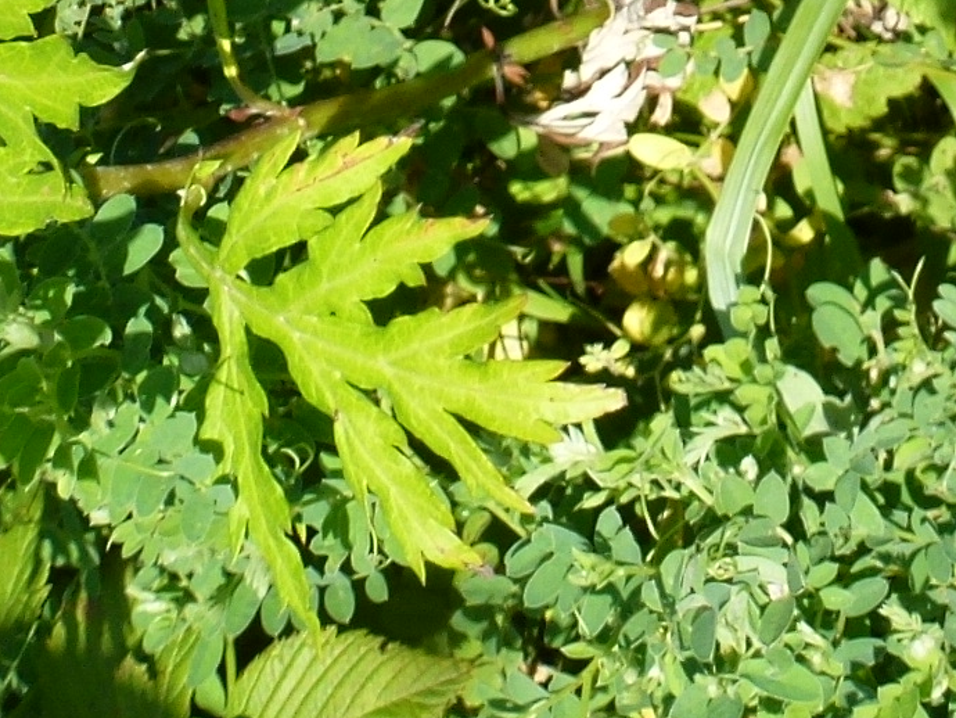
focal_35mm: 89
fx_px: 2459
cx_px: 1081
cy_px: -352
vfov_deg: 15.4
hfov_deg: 20.8
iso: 100
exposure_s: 1/320
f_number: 4
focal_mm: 4.3
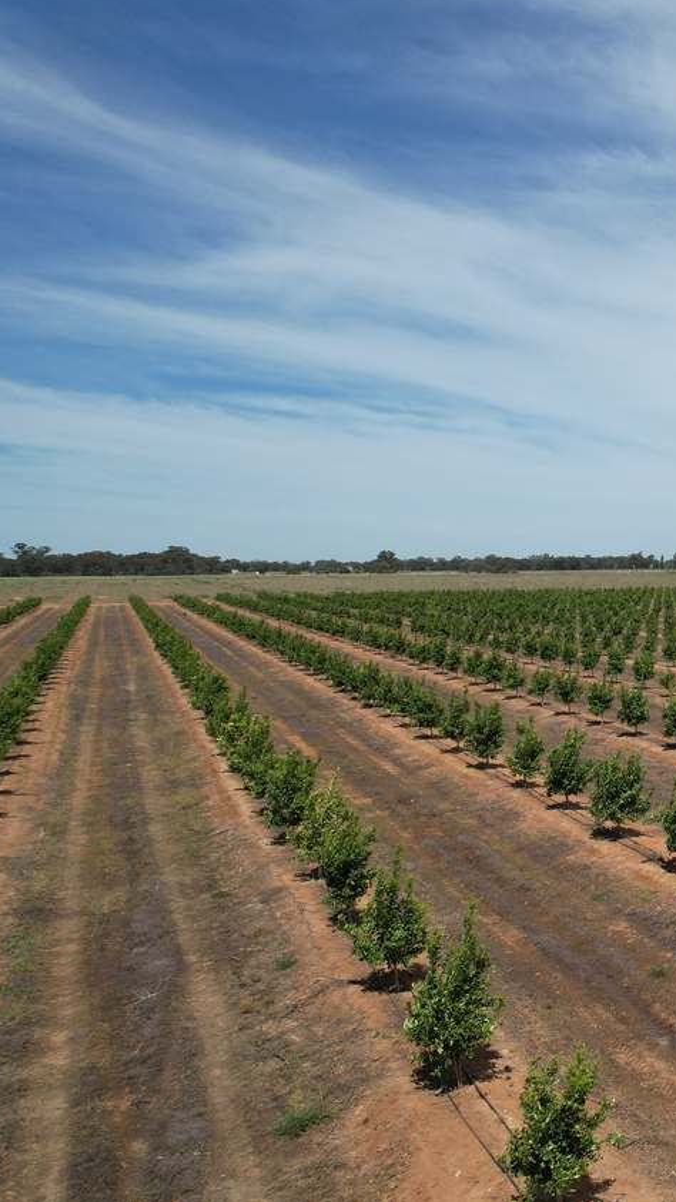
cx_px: 901
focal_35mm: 35
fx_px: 1116
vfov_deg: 56.6
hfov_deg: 27.5
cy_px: 598
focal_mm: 8.38
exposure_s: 1/3000
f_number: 2.8
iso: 100
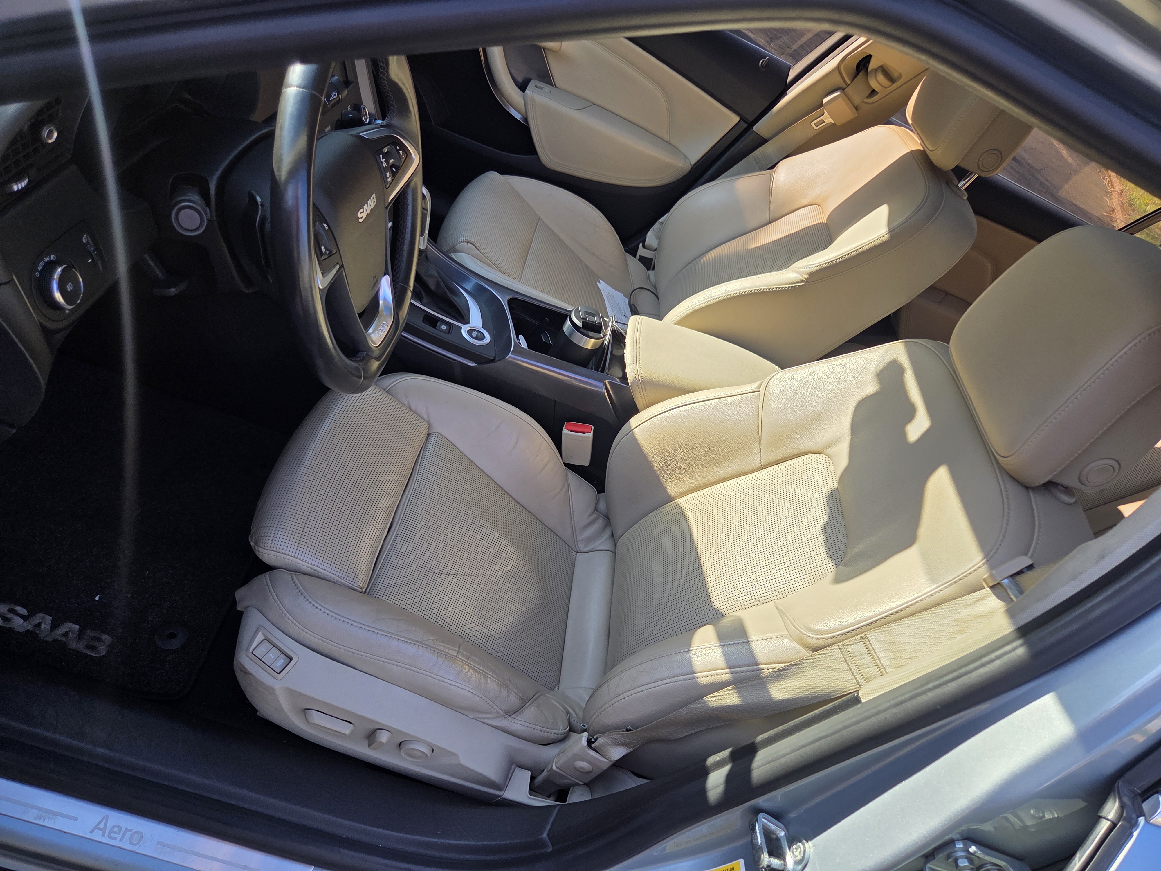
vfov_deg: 58.9
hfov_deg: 73.9
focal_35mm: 23
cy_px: 436
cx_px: 580
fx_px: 771
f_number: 1.8
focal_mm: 5.4
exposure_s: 1/1102
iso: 80
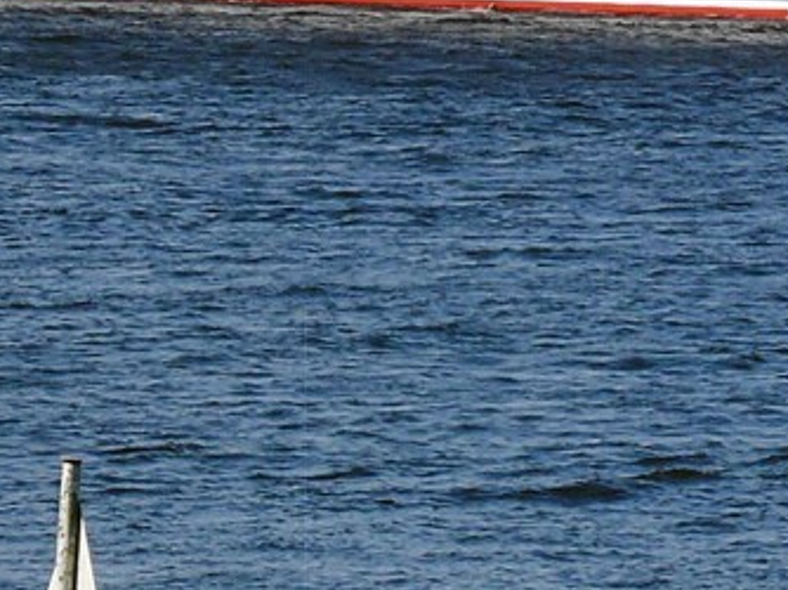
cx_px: 1036
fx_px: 13330
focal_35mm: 586
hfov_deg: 3.4
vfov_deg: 2.5
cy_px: -225
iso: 100
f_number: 6.3
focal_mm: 29
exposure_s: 1/400
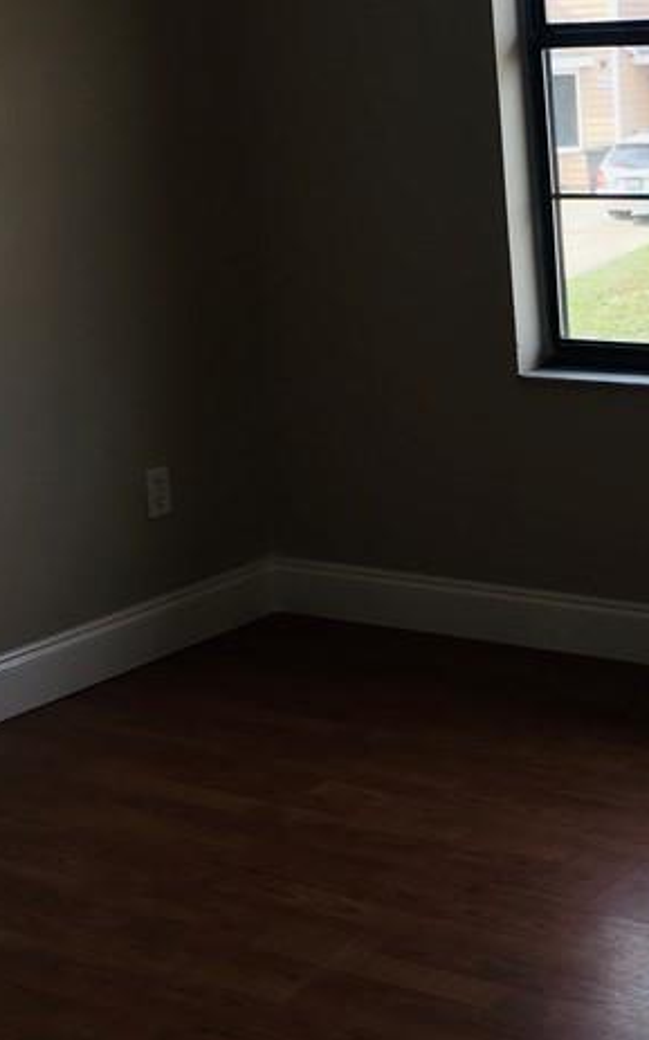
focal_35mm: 68
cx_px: 705
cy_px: 449
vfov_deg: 30.2
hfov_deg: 18.4
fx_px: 1926
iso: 25
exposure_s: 1/167
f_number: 2.2
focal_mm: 4.15
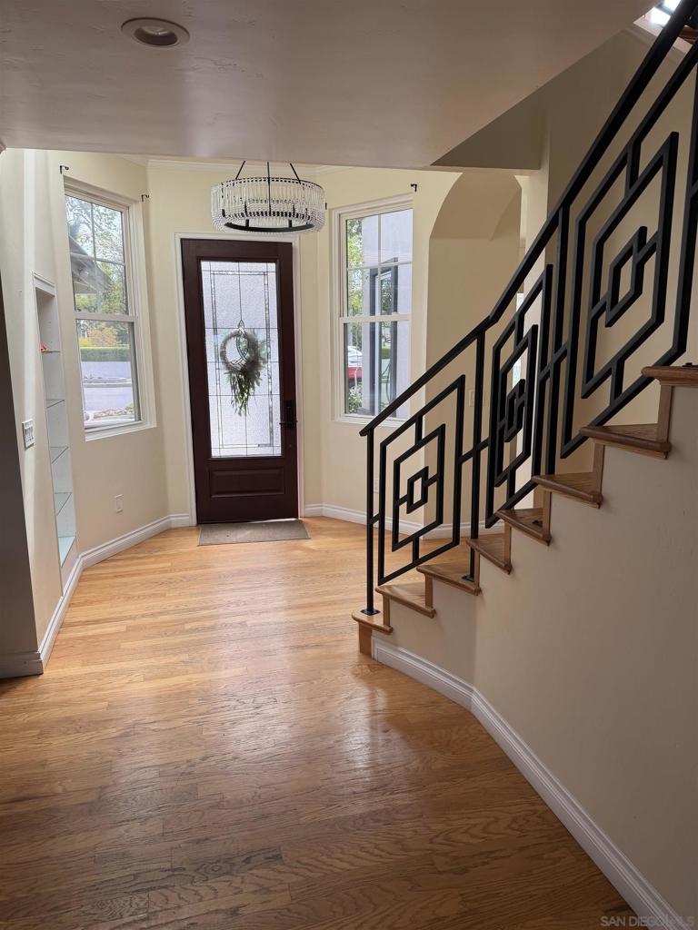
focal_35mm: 24
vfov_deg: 71.6
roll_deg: +0.1
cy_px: 465
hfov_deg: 56.8
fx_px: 645
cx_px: 349
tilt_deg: -11.1
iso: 80
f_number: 1.78
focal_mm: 6.76
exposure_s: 1/246
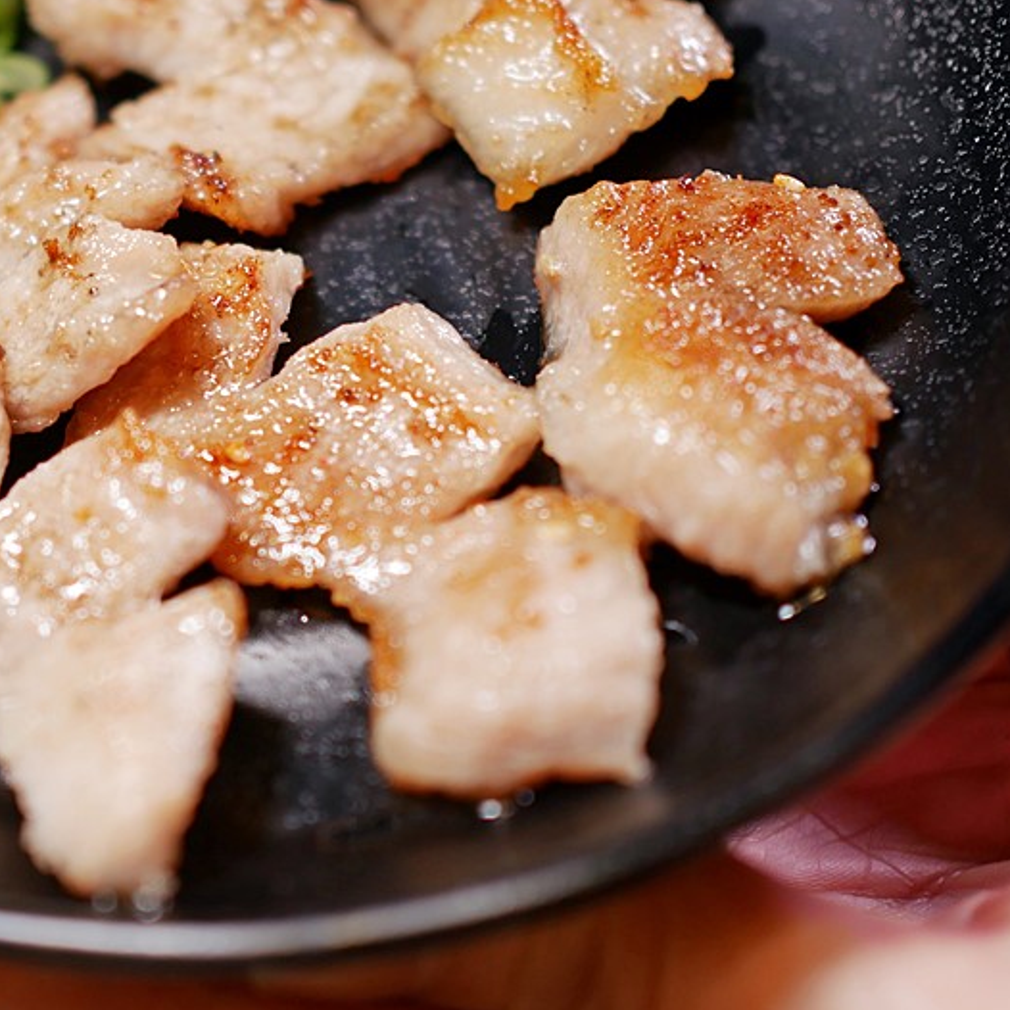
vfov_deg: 20.6
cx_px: 202
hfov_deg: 20.4
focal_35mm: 84
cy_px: 368
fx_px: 2773
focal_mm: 25
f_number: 1.8
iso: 200
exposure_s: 1/200
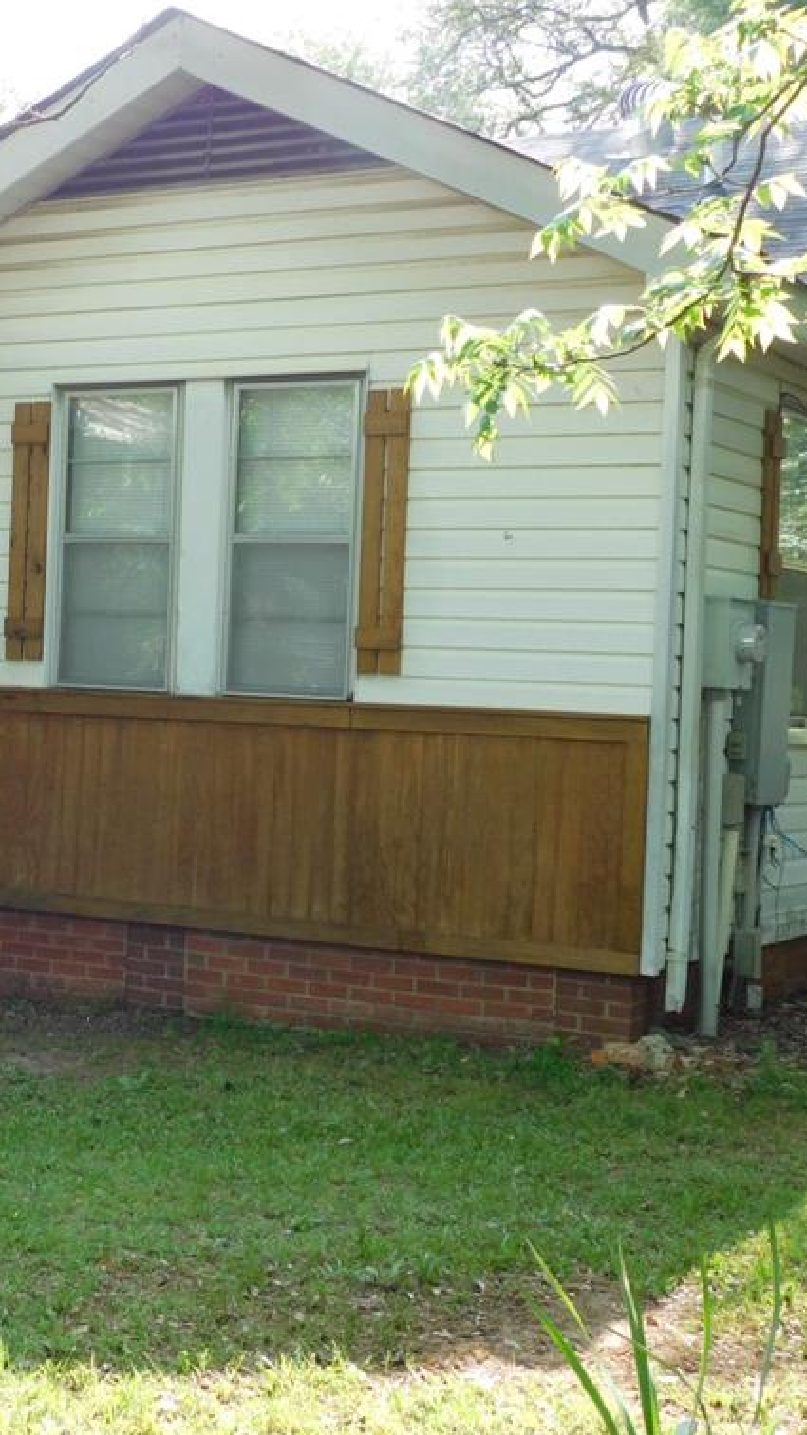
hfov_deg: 19.6
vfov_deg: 35.5
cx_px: -46
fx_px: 2245
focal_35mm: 59
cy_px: 714
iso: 125
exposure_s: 1/160
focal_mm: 7.1
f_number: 3.6
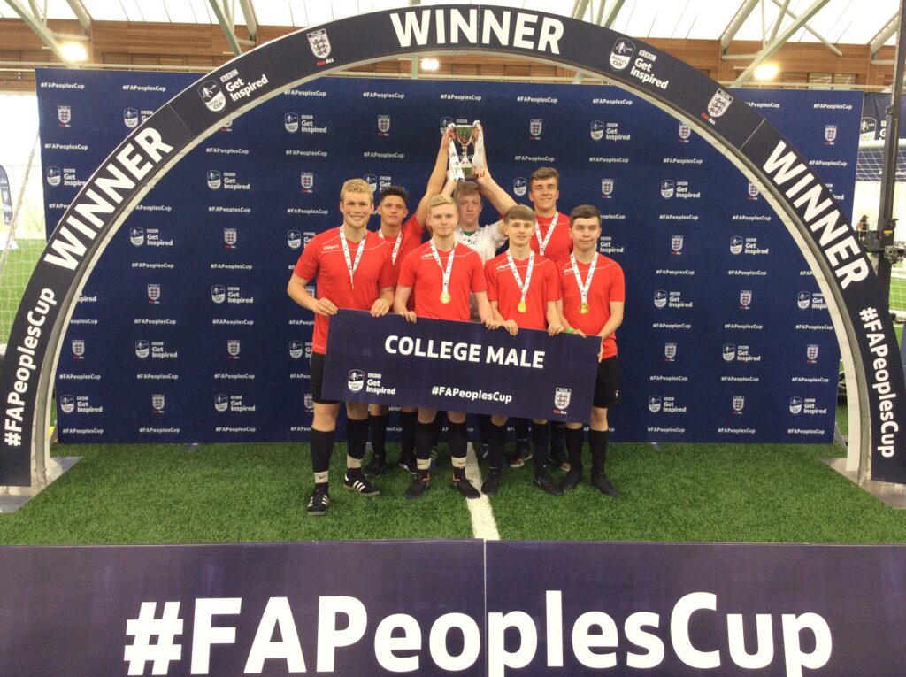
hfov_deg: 56.9
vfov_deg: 44.1
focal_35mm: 32
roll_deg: -0.2
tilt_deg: -9.2
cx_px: 453
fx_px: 836
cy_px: 338
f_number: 2.4
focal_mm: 3.3
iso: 40
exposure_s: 1/50
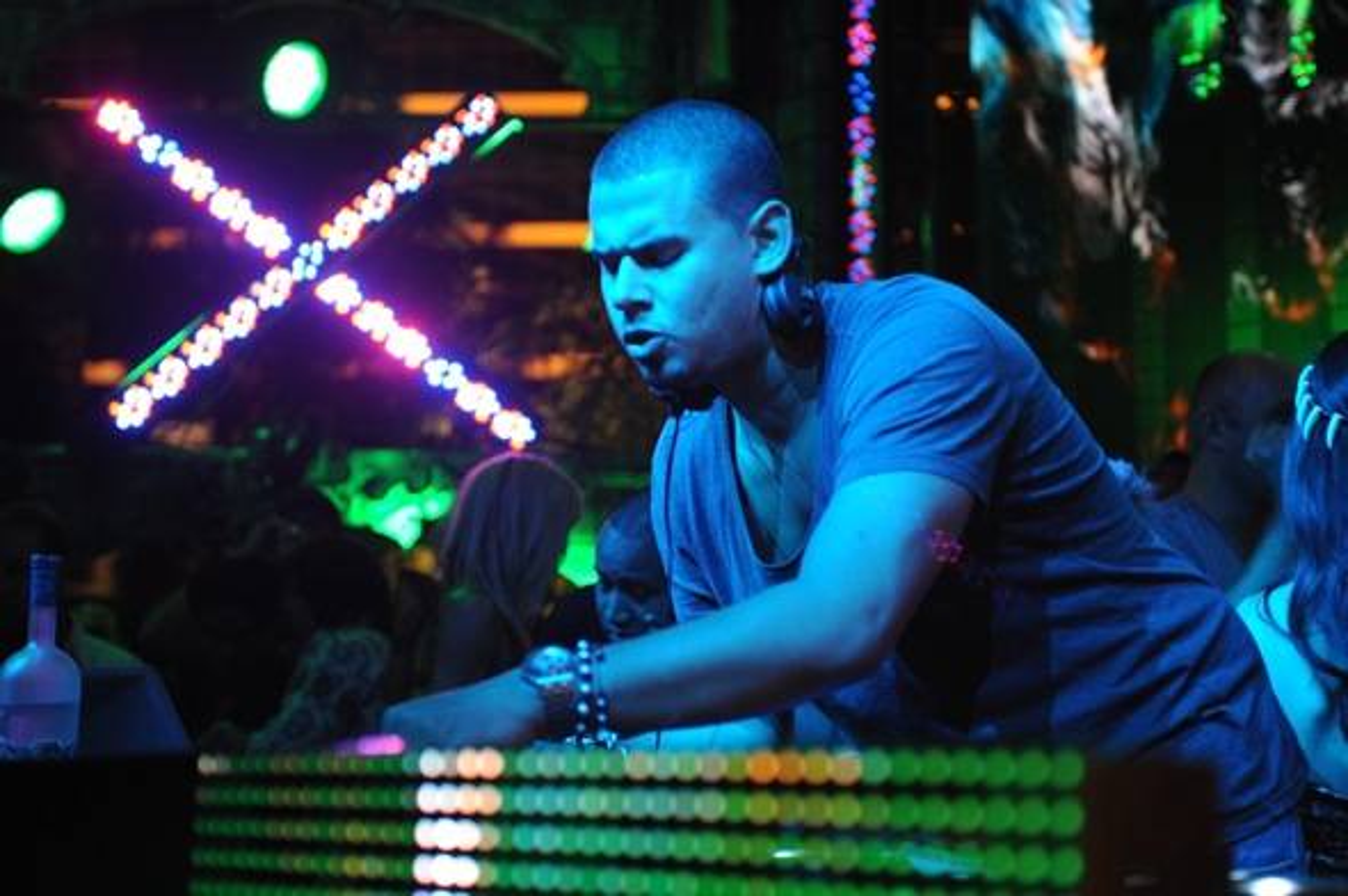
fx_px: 2618
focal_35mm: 70
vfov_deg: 19.4
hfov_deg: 28.9
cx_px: 674
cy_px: 448
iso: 2000
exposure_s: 1/100
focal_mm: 70
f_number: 4
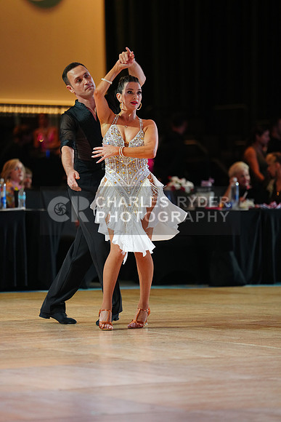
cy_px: 211
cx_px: 140
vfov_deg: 10.3
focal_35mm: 200
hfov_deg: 6.9
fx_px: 2340
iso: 2000
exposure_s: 1/500
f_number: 2.8
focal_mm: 200
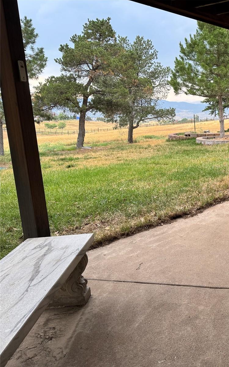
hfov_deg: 33.1
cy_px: 183
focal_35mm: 34
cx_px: 245
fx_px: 340
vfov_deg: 56.7
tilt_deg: -13.2
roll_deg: +1.0
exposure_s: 1/131
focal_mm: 6.76
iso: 50
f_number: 1.78
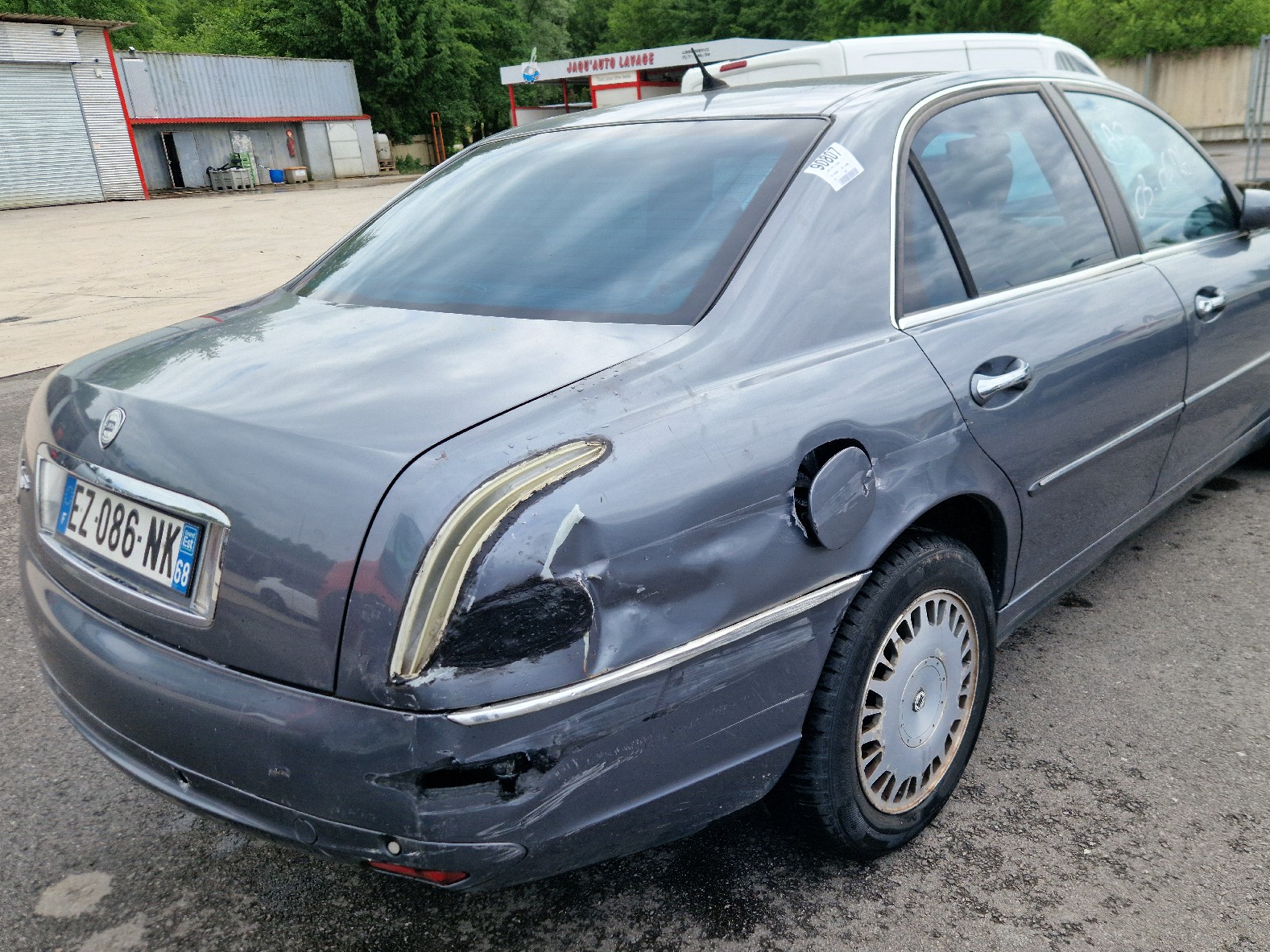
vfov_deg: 49.7
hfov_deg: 63.2
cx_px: 714
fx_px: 1027
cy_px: 509
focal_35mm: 28
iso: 50
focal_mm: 5.4
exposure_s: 1/909
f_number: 1.8
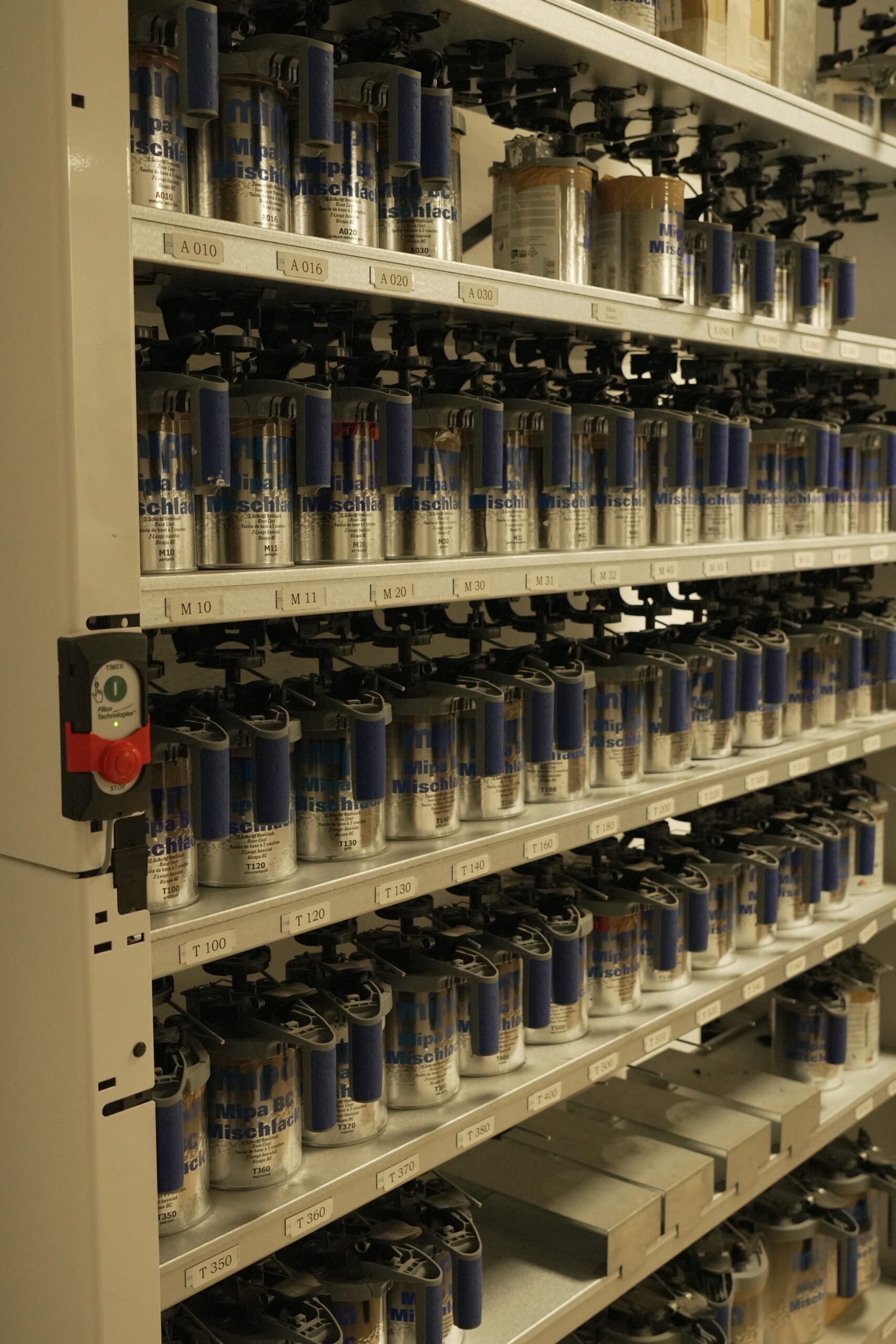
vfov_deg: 49.6
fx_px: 1456
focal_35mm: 39
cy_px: 672
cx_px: 448
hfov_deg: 34.2
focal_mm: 26
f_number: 3.2
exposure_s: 1/25
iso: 3200
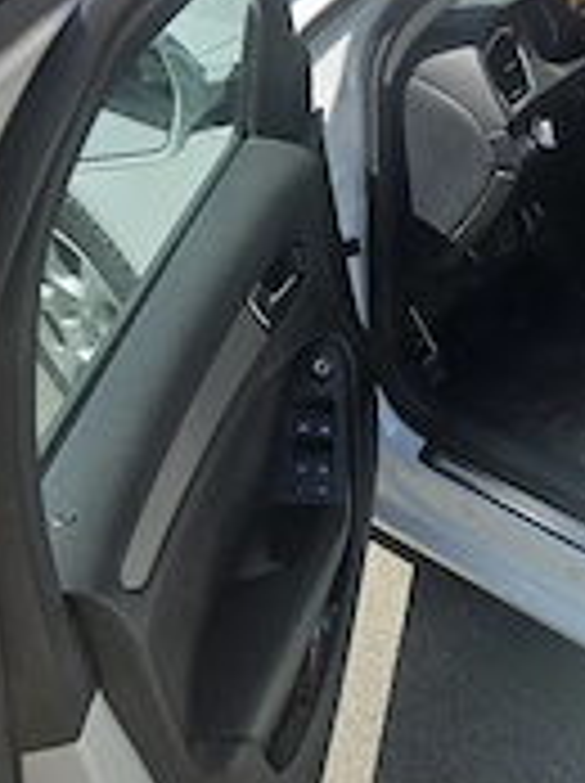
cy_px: 364
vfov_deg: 36.2
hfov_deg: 26.7
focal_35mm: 53
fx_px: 1197
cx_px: 500
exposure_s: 1/1429
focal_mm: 5.4
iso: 25
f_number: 1.8
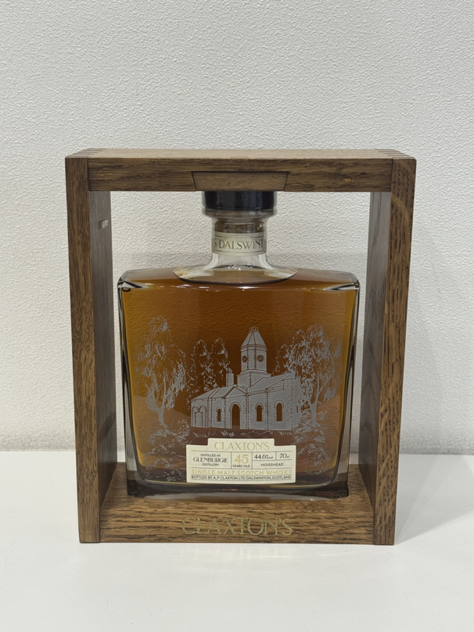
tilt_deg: -13.9
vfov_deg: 39.7
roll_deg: -0.6
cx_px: 237
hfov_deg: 30.3
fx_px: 876
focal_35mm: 48
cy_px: 316
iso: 80
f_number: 1.78
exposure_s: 1/60
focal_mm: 6.76
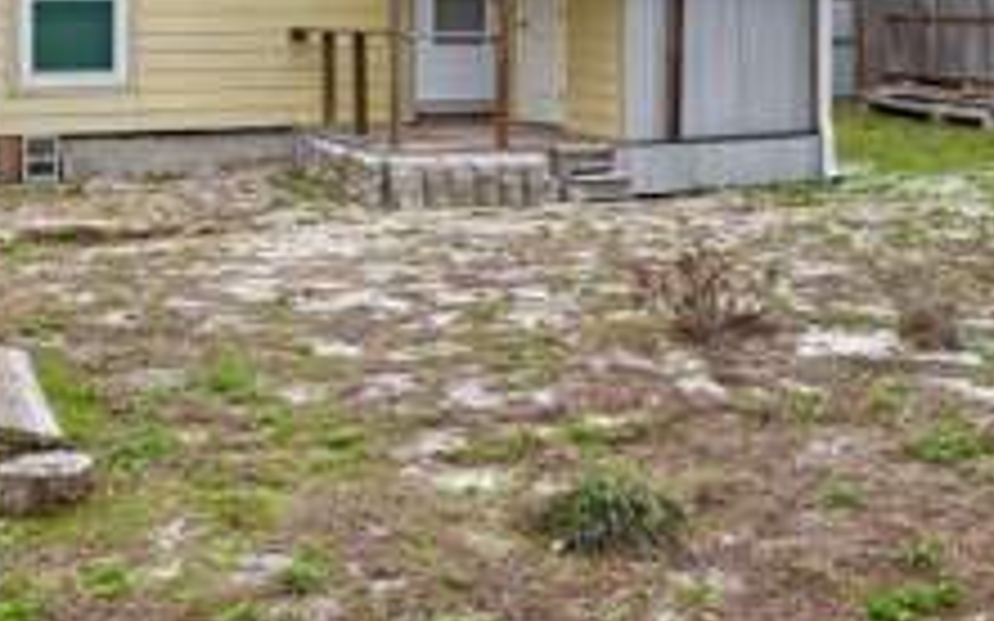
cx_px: 508
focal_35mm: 53
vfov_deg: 23.5
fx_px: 1435
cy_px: 25
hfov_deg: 38.2
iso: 100
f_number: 5.6
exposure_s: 1/1600
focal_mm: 24
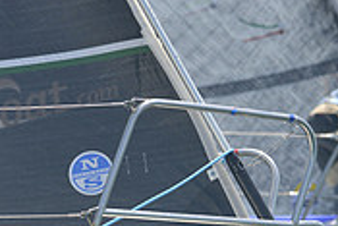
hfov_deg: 3.1
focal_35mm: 664
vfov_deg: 2.1
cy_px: 370
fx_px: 6239
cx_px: 220
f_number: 5.6
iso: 280
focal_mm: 200
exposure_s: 1/1000
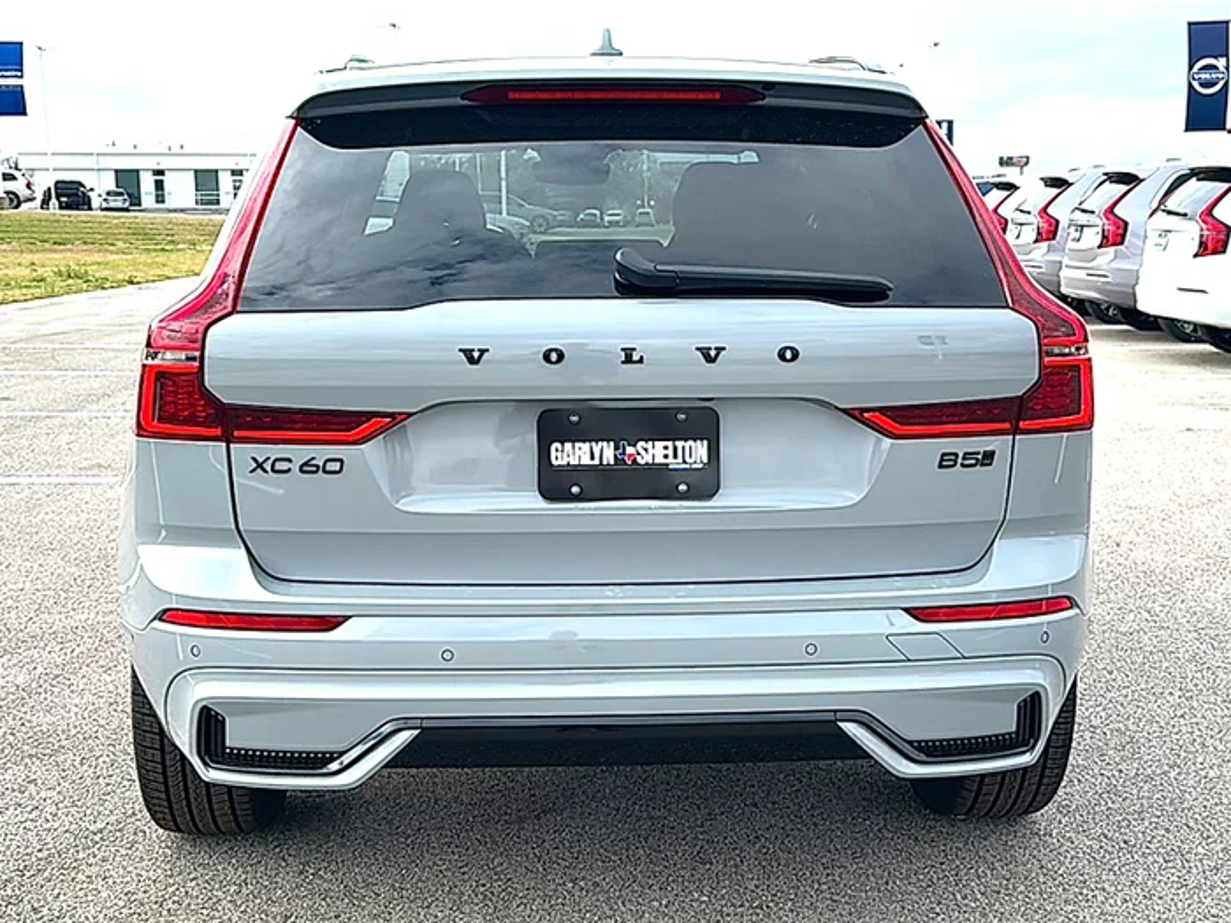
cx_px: 616
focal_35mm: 40
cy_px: 462
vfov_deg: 36.0
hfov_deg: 46.8
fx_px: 1422
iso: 80
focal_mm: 6.86
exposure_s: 1/2899
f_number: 1.78
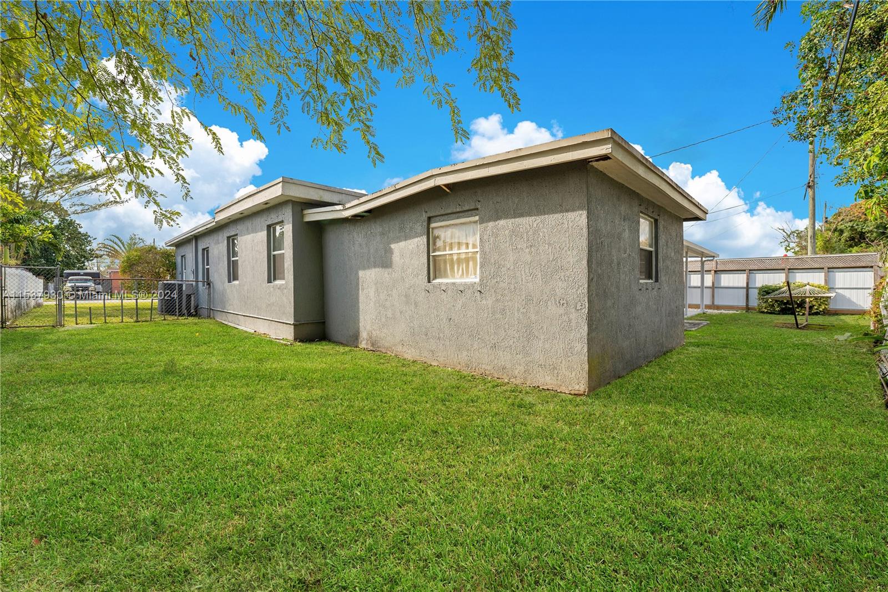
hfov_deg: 104.3
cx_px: 444
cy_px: 296
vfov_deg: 81.2
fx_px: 345
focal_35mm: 14
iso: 100
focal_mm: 14
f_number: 5
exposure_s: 1/320
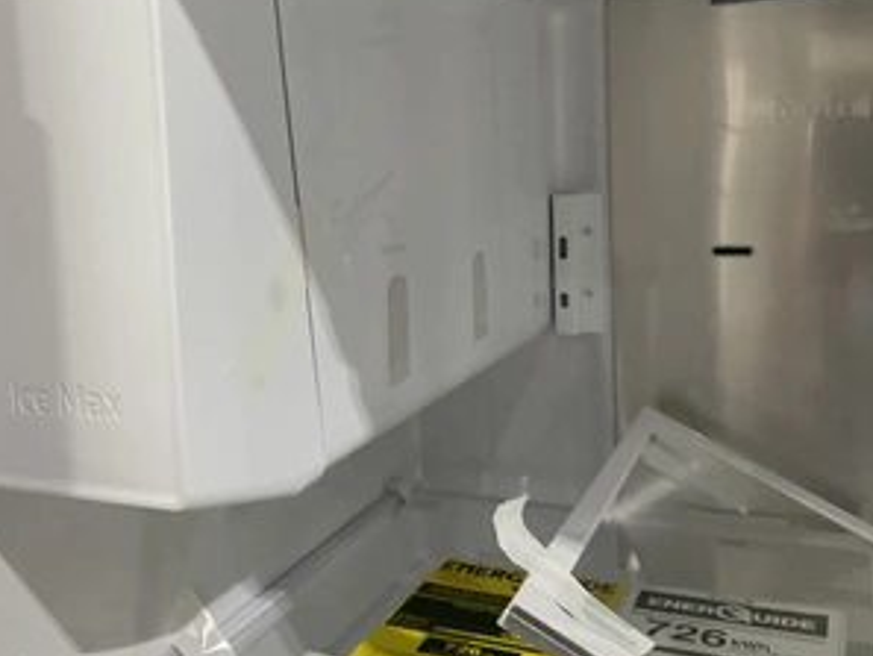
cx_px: 335
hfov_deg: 47.5
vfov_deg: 36.7
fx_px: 984
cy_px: 259
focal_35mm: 39
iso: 125
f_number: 1.8
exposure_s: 1/60
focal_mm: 3
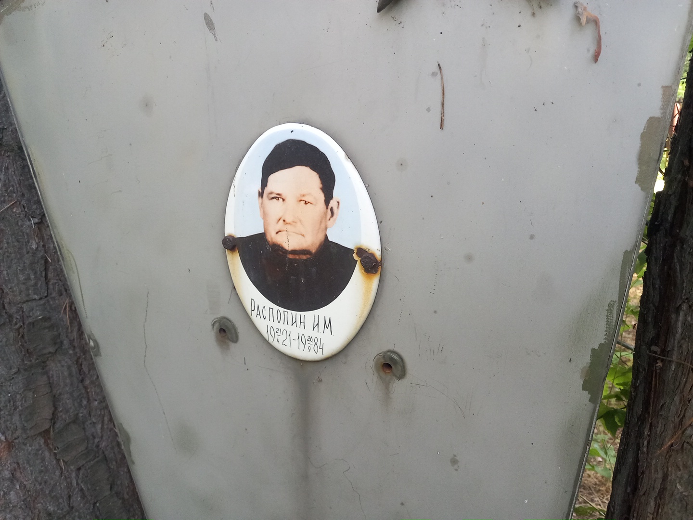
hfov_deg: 65.3
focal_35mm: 27
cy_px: 260
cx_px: 346
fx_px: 541
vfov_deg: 51.4
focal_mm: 4
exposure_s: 1/101
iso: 202
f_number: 1.8
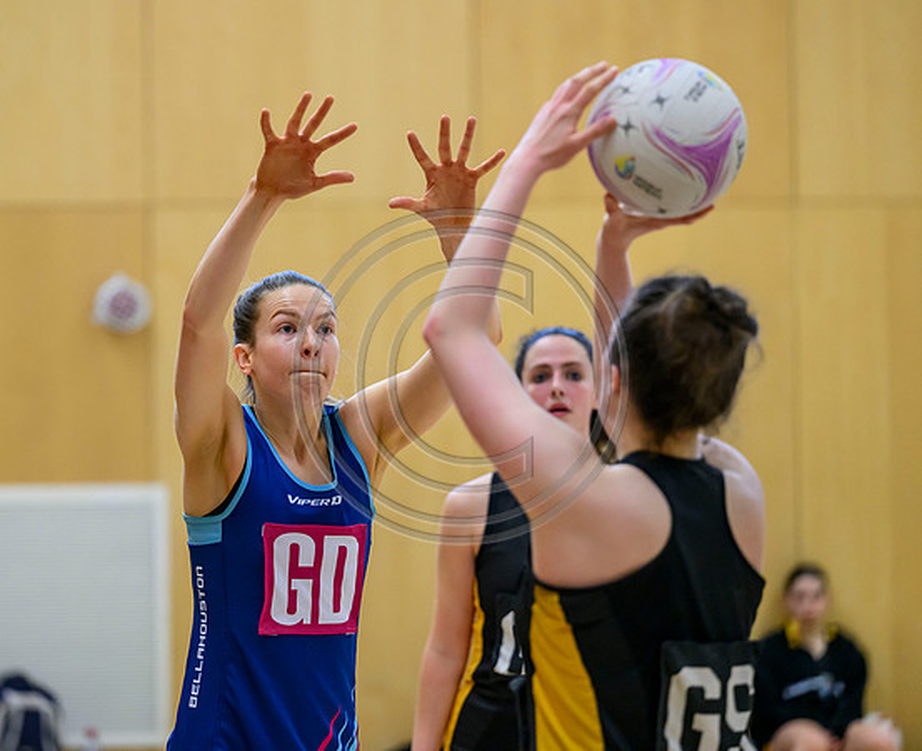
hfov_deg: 10.0
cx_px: 311
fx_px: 5265
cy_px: 343
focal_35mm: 192
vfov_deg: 8.2
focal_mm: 155
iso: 3200
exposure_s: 1/1250
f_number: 3.2
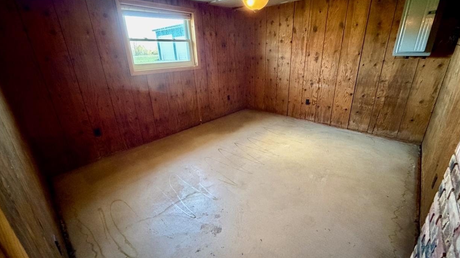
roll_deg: +1.7
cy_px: 121
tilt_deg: -19.5
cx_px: 238
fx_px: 195
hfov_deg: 99.3
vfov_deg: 67.0
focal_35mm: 16
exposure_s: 1/40
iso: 1000
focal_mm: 2.22
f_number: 2.2
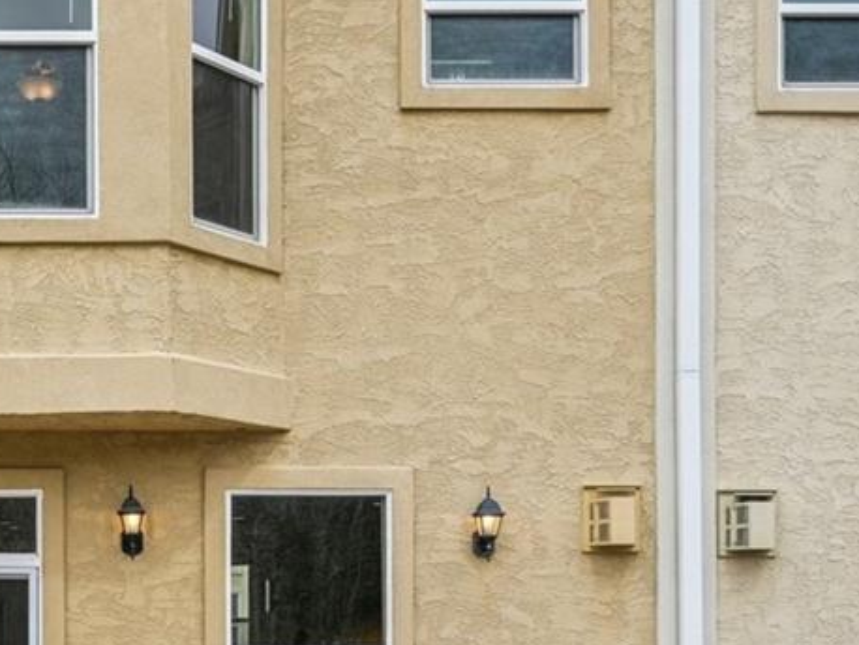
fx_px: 1167
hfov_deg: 38.6
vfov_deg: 30.8
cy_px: 392
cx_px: 152
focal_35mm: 47
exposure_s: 1/160
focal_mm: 14
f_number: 8
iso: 100
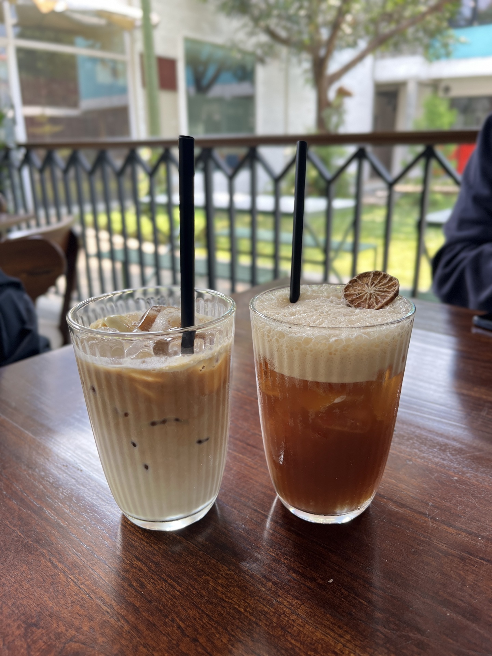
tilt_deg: -19.7
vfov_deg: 67.3
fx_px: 493
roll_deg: +1.1
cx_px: 246
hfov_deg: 53.1
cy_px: 328
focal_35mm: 26
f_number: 1.6
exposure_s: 1/122
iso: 40
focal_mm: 5.1
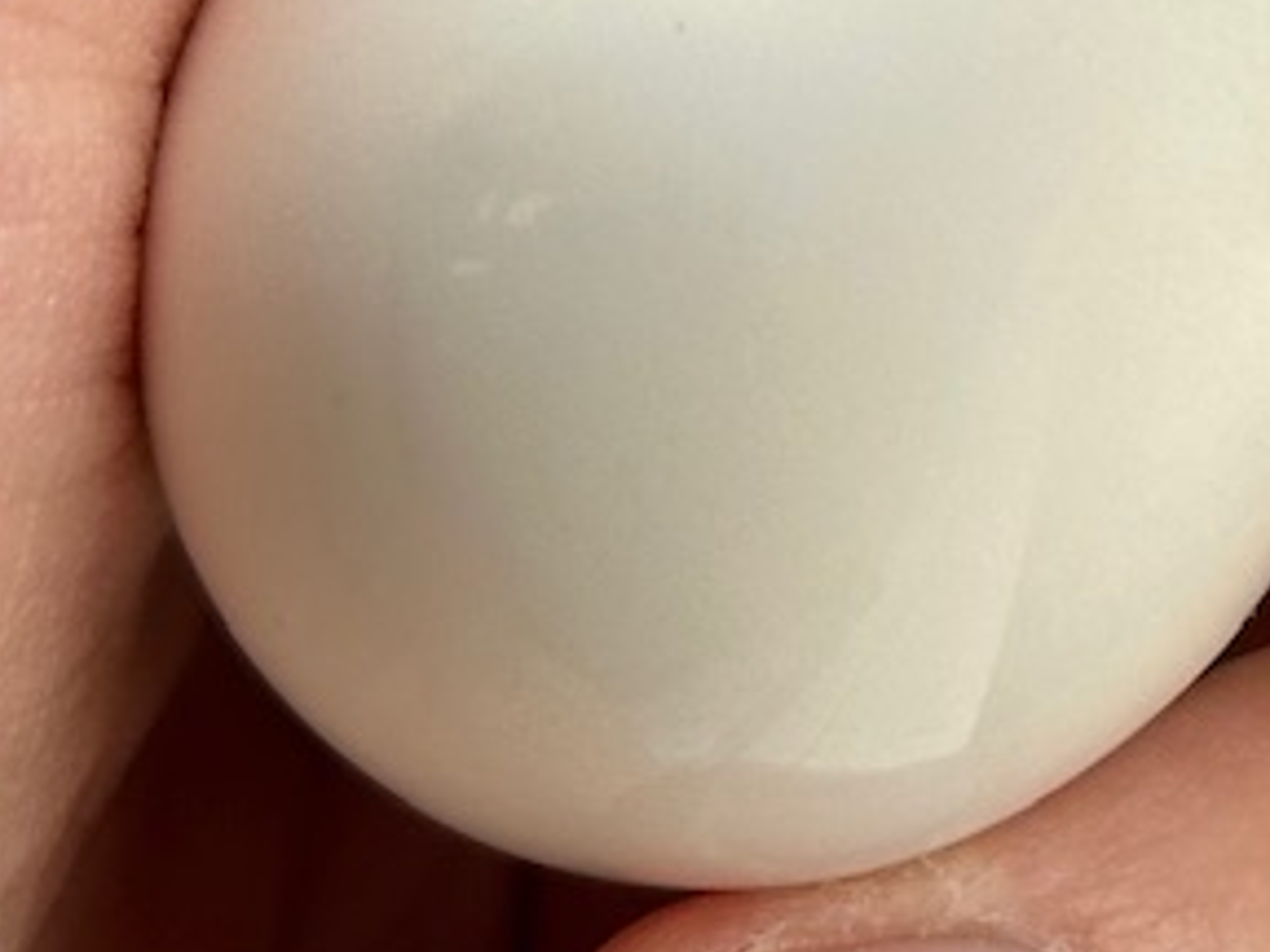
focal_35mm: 213
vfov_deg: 6.8
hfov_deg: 8.9
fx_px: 7815
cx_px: 2196
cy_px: -824
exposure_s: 1/538
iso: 64
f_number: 1.78
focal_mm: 6.86
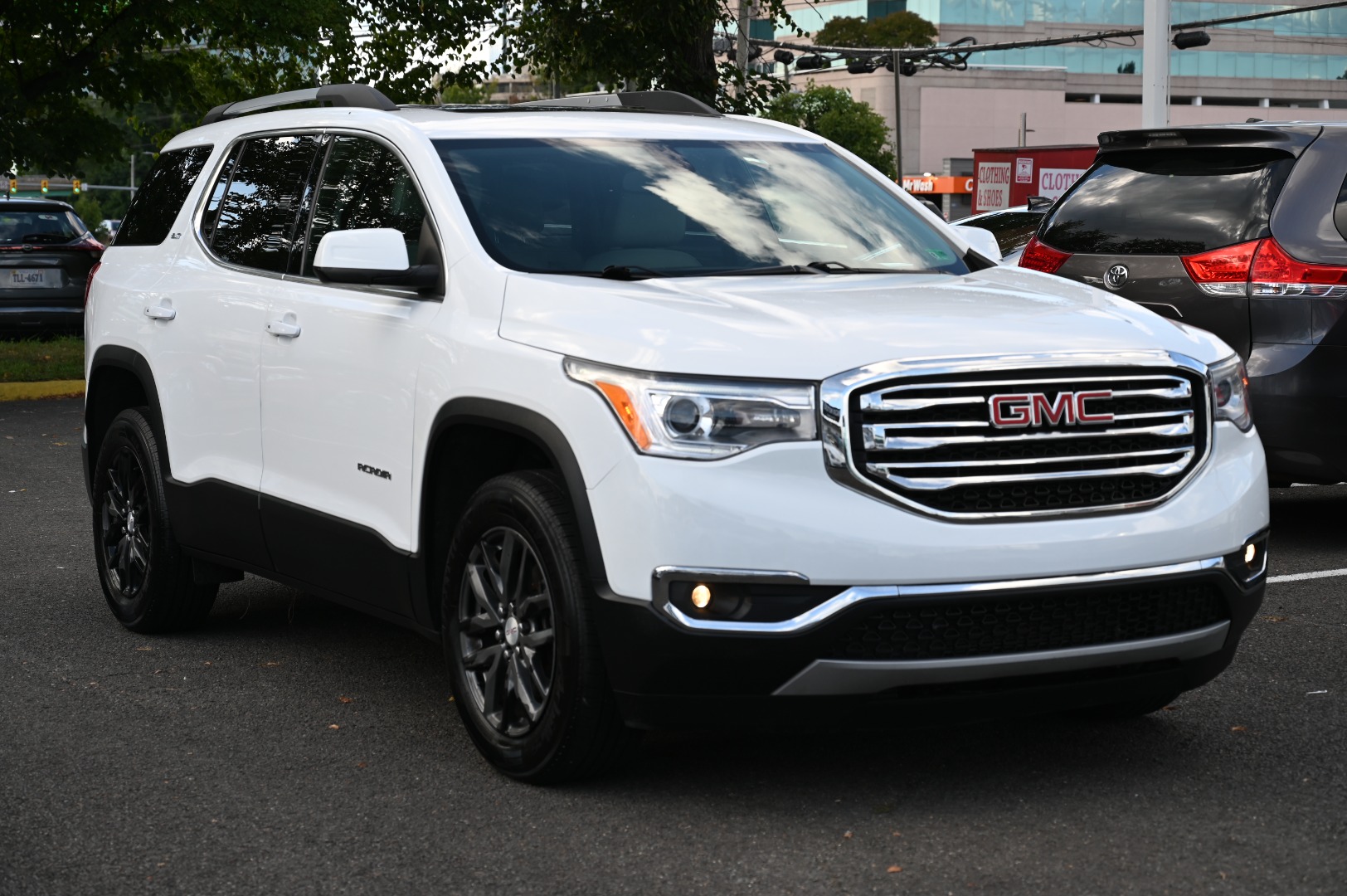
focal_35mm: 69
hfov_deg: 29.3
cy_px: 448
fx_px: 2580
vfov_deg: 19.7
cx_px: 674
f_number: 5.6
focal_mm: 69
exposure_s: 1/250
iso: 140
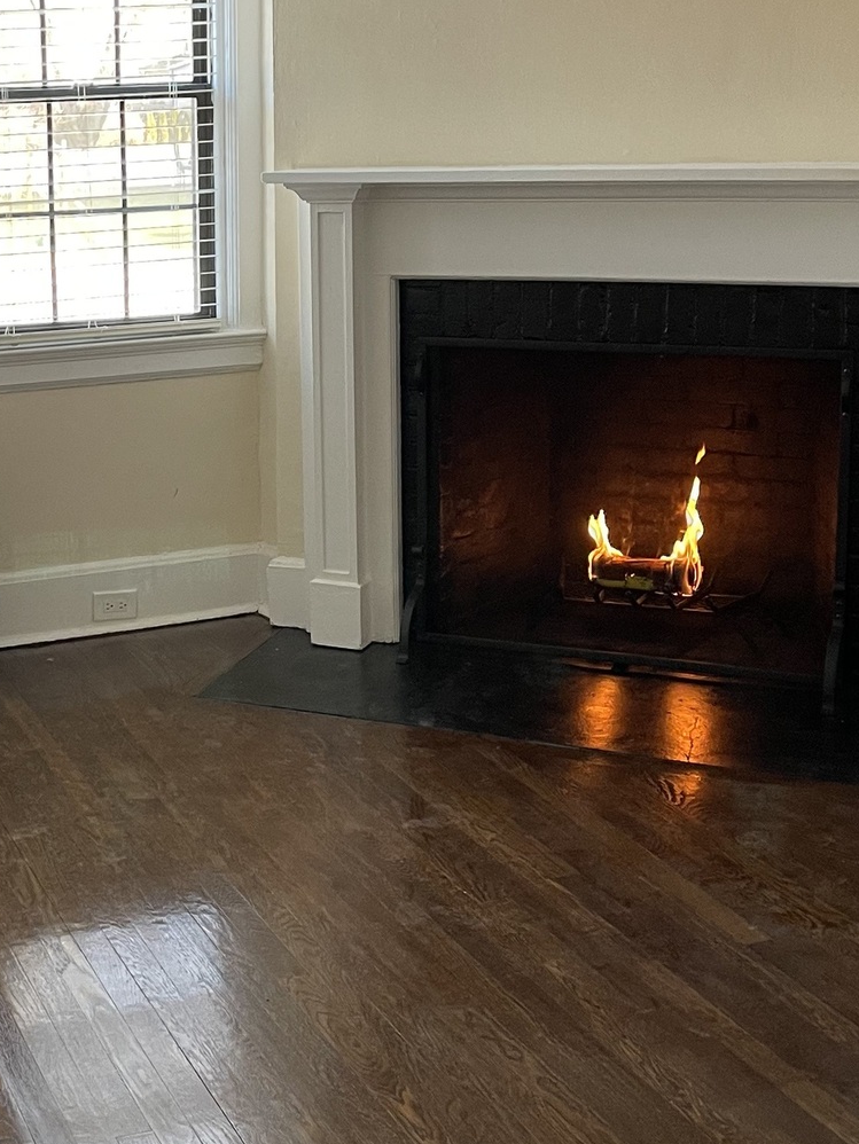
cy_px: 418
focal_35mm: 60
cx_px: 111
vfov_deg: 32.0
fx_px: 1984
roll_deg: +2.0
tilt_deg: -9.4
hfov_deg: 23.9
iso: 125
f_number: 1.6
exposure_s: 1/70
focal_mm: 5.1
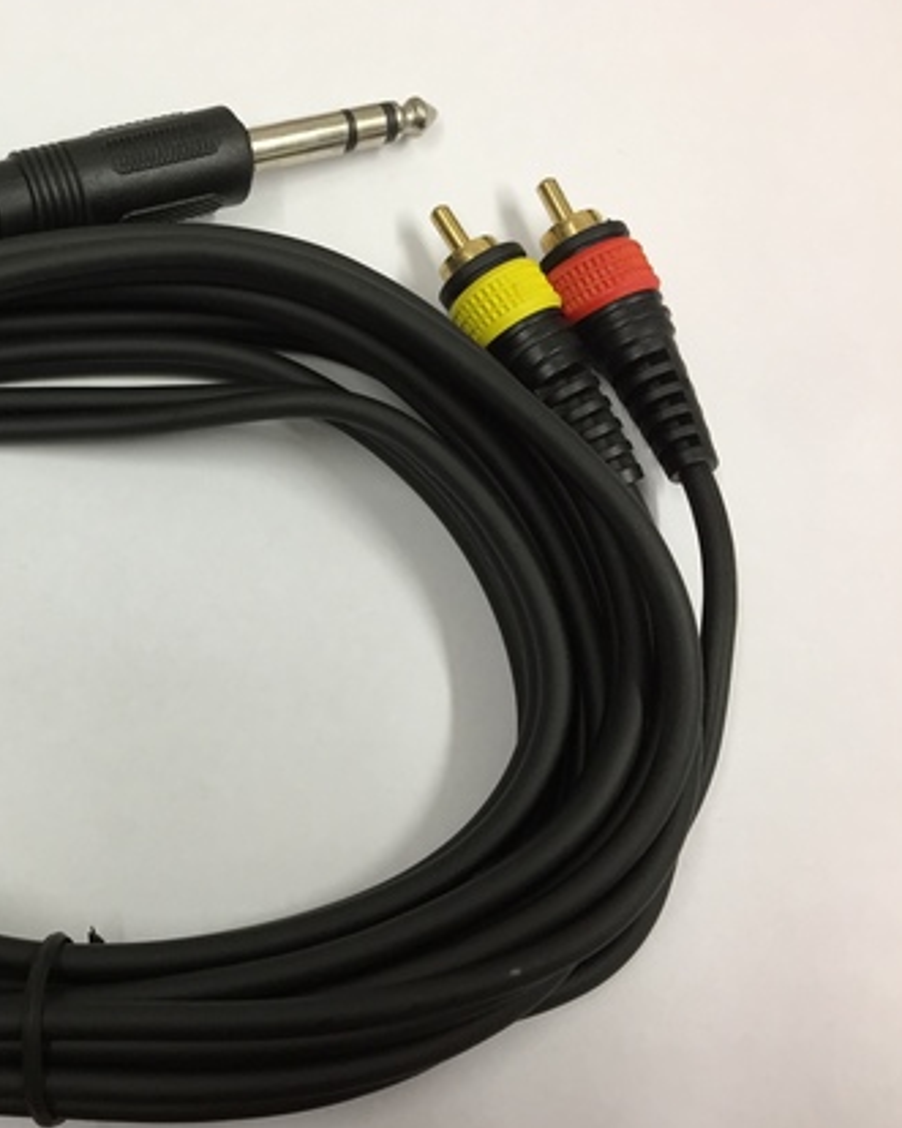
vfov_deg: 44.8
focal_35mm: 41
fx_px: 1369
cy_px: 578
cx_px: 101
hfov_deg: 34.6
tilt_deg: -73.2
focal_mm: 4.15
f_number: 2.2
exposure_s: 1/33
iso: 64
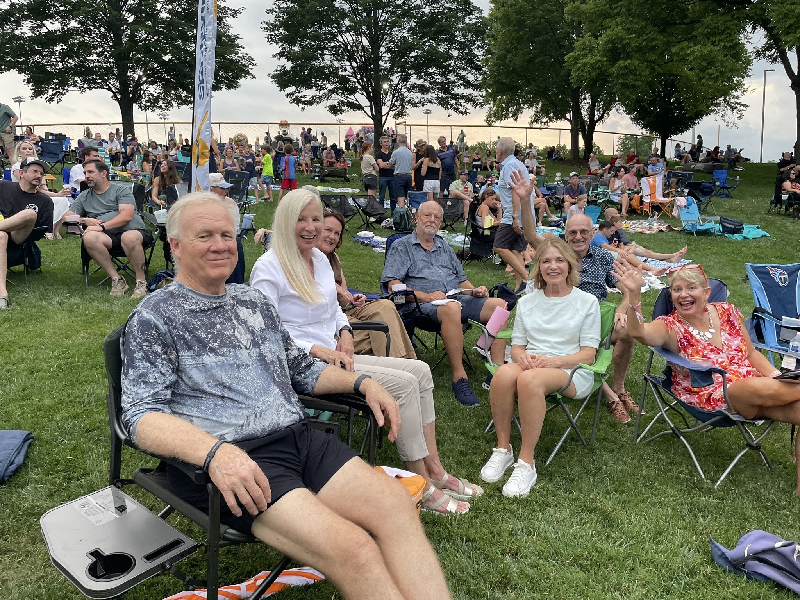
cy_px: 300
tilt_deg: -6.7
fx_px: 601
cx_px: 400
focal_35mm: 26
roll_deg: +2.5
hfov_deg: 67.3
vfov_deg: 53.1
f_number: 1.6
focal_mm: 4.2
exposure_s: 1/121
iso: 125
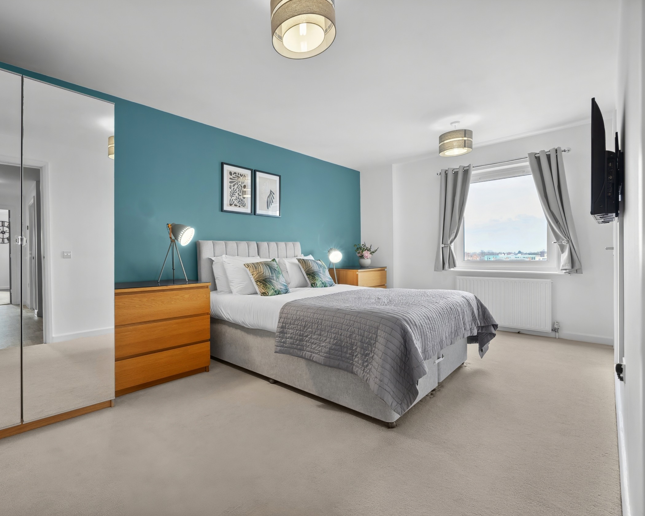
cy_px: 258
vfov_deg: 80.4
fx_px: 305
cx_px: 255
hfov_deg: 91.8
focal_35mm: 16
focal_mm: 14
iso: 500
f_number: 8
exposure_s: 1/20
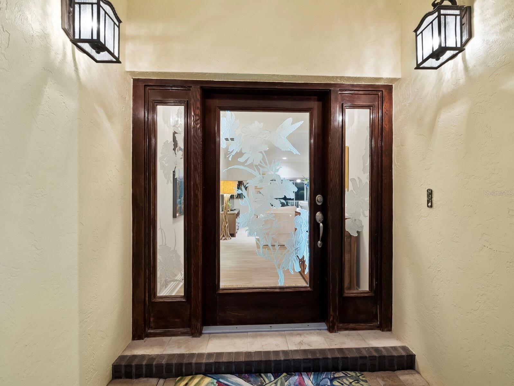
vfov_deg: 85.7
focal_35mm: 14
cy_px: 193
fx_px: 208
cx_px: 257
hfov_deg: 102.0
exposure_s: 1.6
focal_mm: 7
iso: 400
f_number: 10
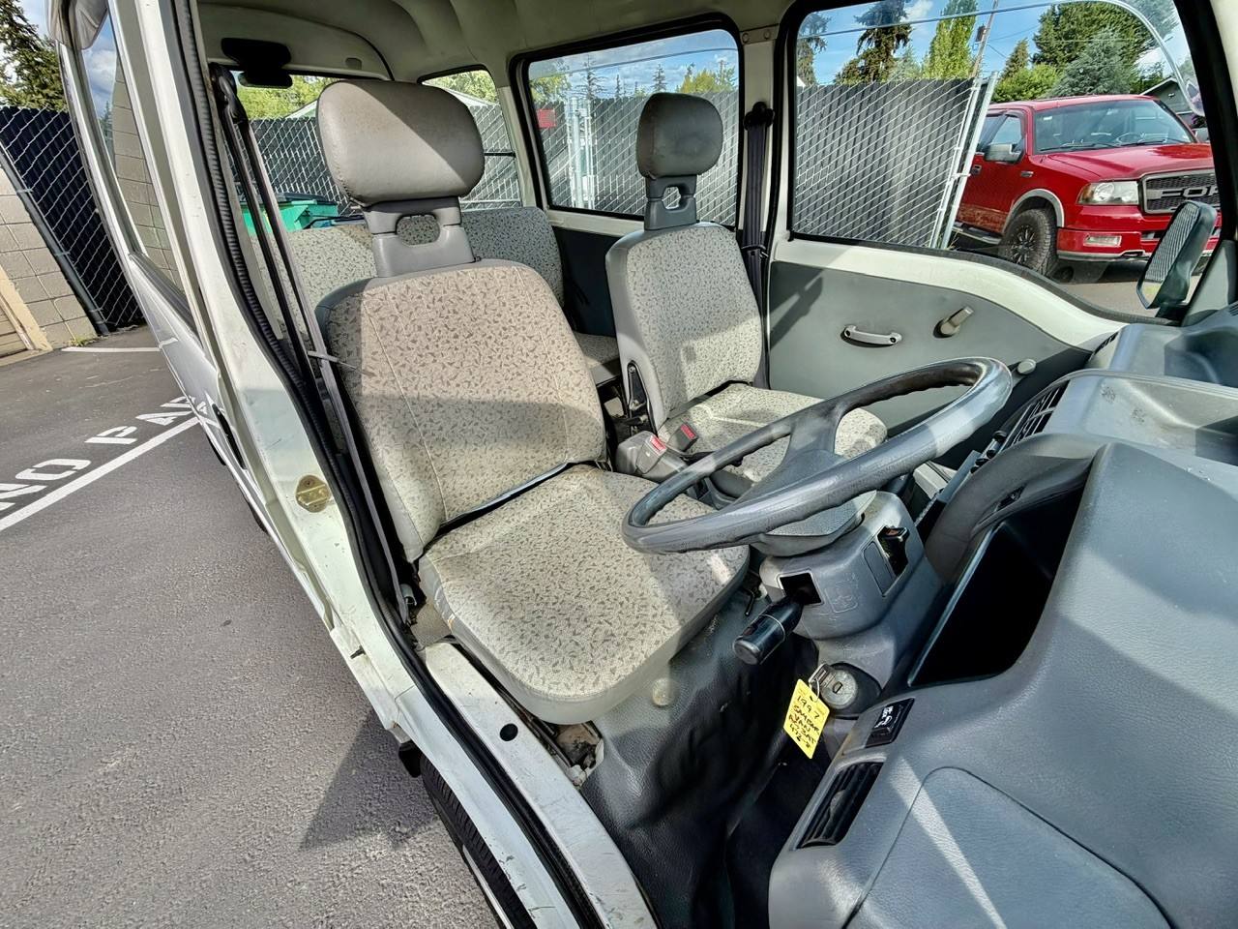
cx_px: 619
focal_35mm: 14
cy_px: 464
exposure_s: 1/502
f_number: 2.2
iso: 40
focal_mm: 2.22
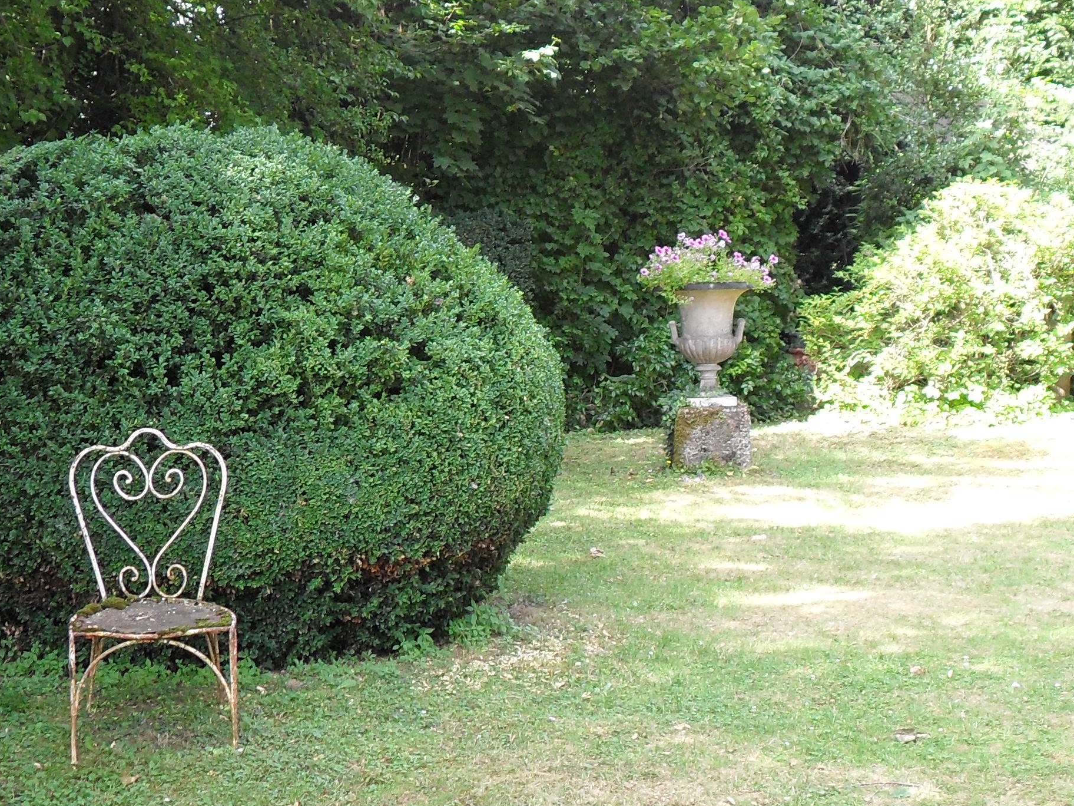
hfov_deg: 27.7
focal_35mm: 70
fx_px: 2172
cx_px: 443
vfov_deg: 20.9
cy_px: 249
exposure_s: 1/90
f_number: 2.8
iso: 100
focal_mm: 6.2
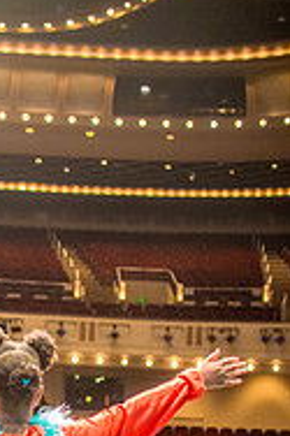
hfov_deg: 15.7
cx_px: -53
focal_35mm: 84
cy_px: 413
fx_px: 1017
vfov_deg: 23.4
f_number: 2.8
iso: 6400
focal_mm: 35
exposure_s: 1/250
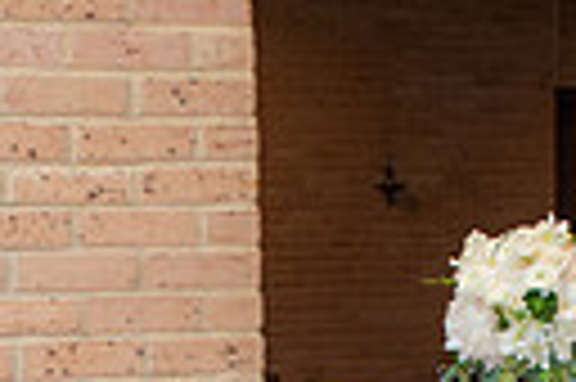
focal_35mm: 109
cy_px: 652
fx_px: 1742
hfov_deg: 18.7
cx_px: 405
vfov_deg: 11.7
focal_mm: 24
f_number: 5.6
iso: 1600
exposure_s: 1/125
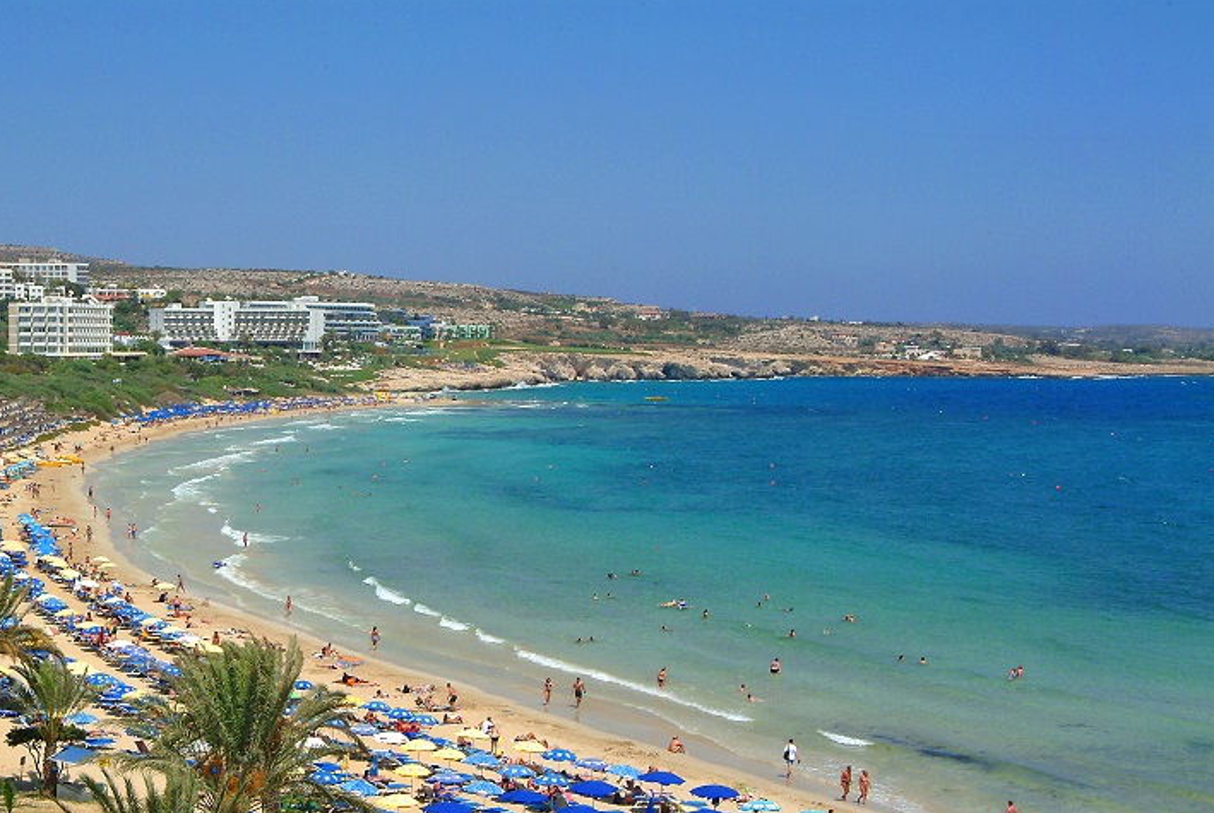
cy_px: 602
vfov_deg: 22.2
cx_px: 310
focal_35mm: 61
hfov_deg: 32.4
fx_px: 2052
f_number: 19
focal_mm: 27
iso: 160
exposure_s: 1/180
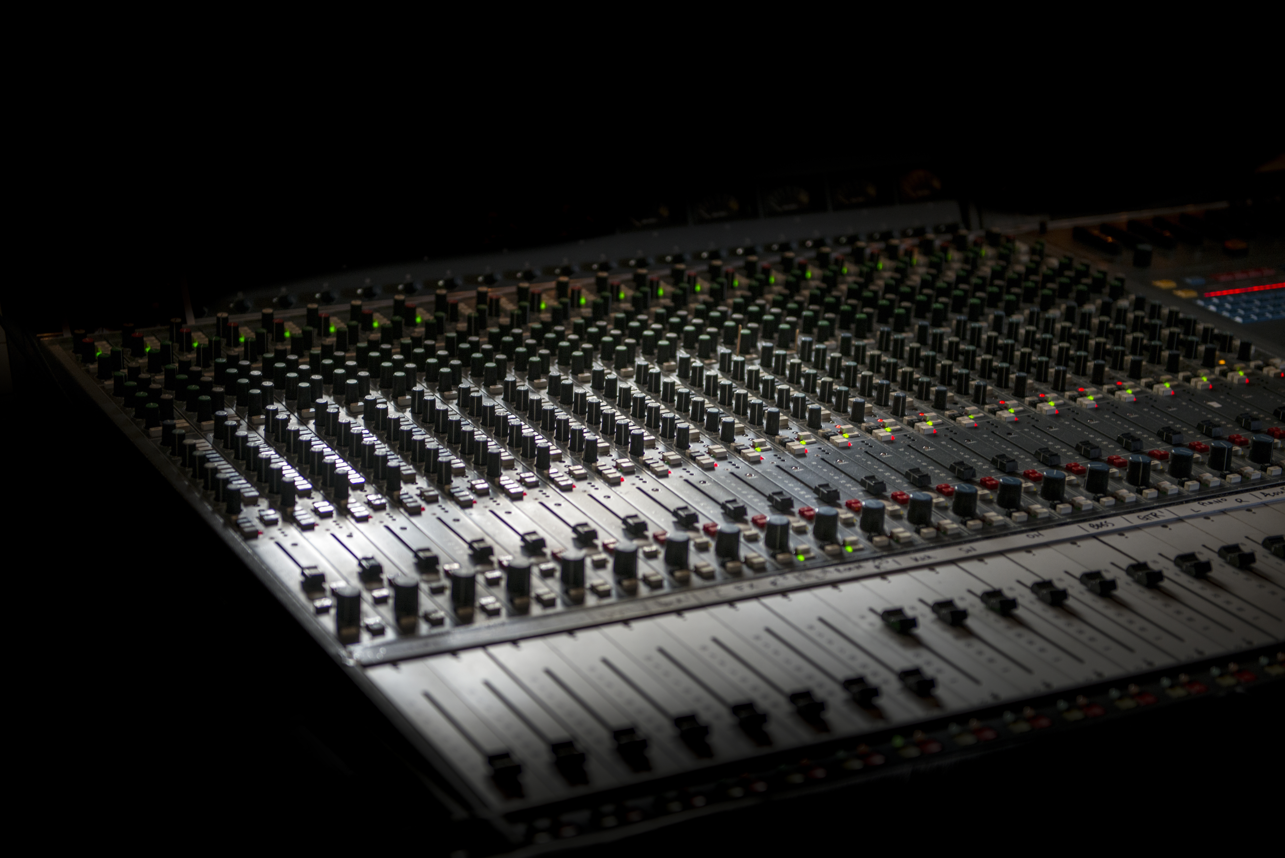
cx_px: 642
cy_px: 429
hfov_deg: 28.8
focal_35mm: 70
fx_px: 2499
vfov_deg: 19.5
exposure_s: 1/80
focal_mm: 70
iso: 500
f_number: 2.8
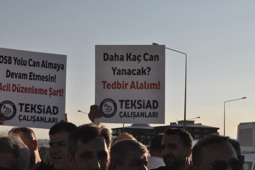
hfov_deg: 24.6
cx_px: 128
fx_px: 584
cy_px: 85
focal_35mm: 82
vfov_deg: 16.5
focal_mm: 55
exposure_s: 1/800
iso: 3200
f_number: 14
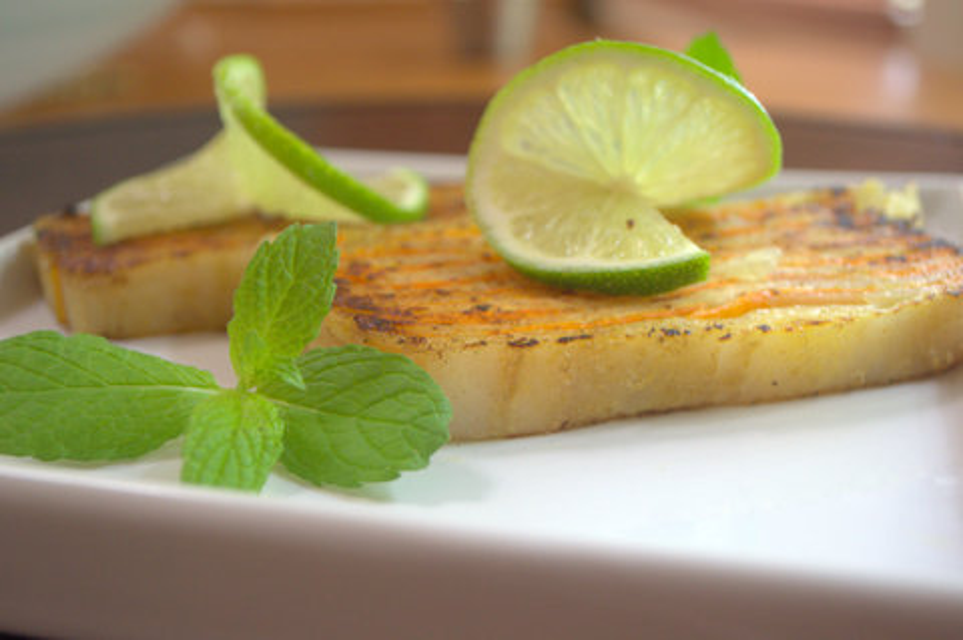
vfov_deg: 28.0
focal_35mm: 48
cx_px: 482
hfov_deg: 41.2
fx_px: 1283
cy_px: 320
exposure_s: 1/60
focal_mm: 32
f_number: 4.8
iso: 800
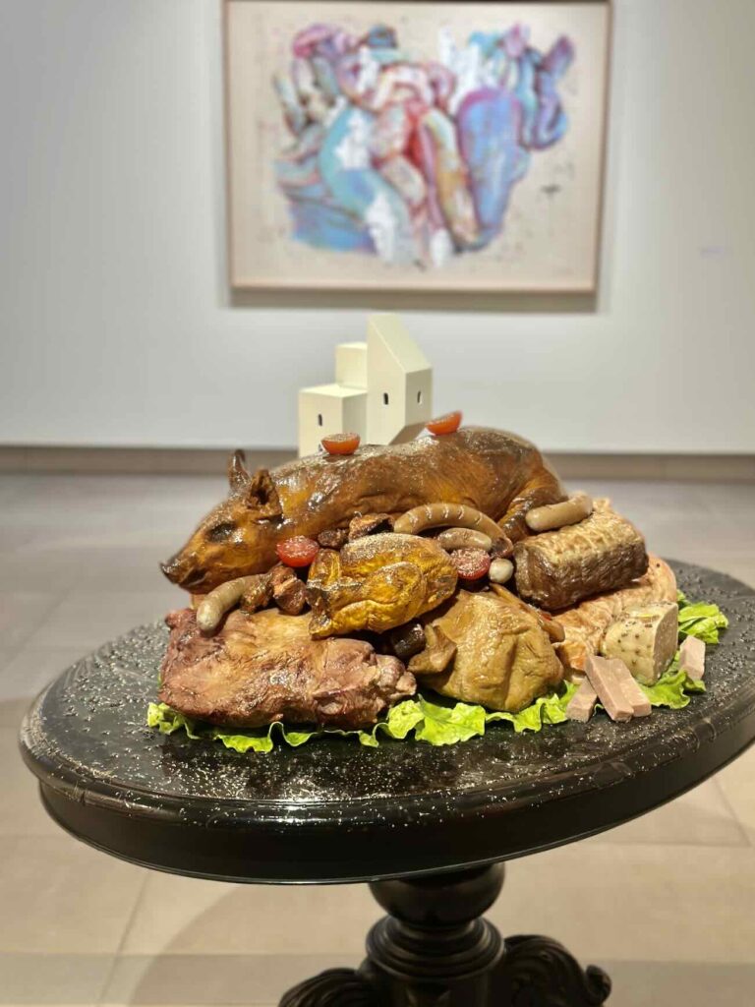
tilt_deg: -12.5
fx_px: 1396
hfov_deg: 30.3
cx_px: 378
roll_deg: +0.5
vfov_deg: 39.7
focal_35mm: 48
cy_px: 504
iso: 160
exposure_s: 1/100
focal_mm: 6.86
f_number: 1.78
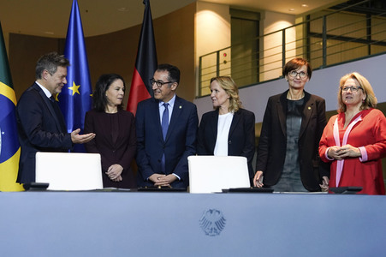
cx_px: 193
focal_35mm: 52
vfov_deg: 26.0
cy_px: 128
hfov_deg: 38.2
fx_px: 557
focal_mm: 52
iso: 3200
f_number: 3.2
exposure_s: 1/320
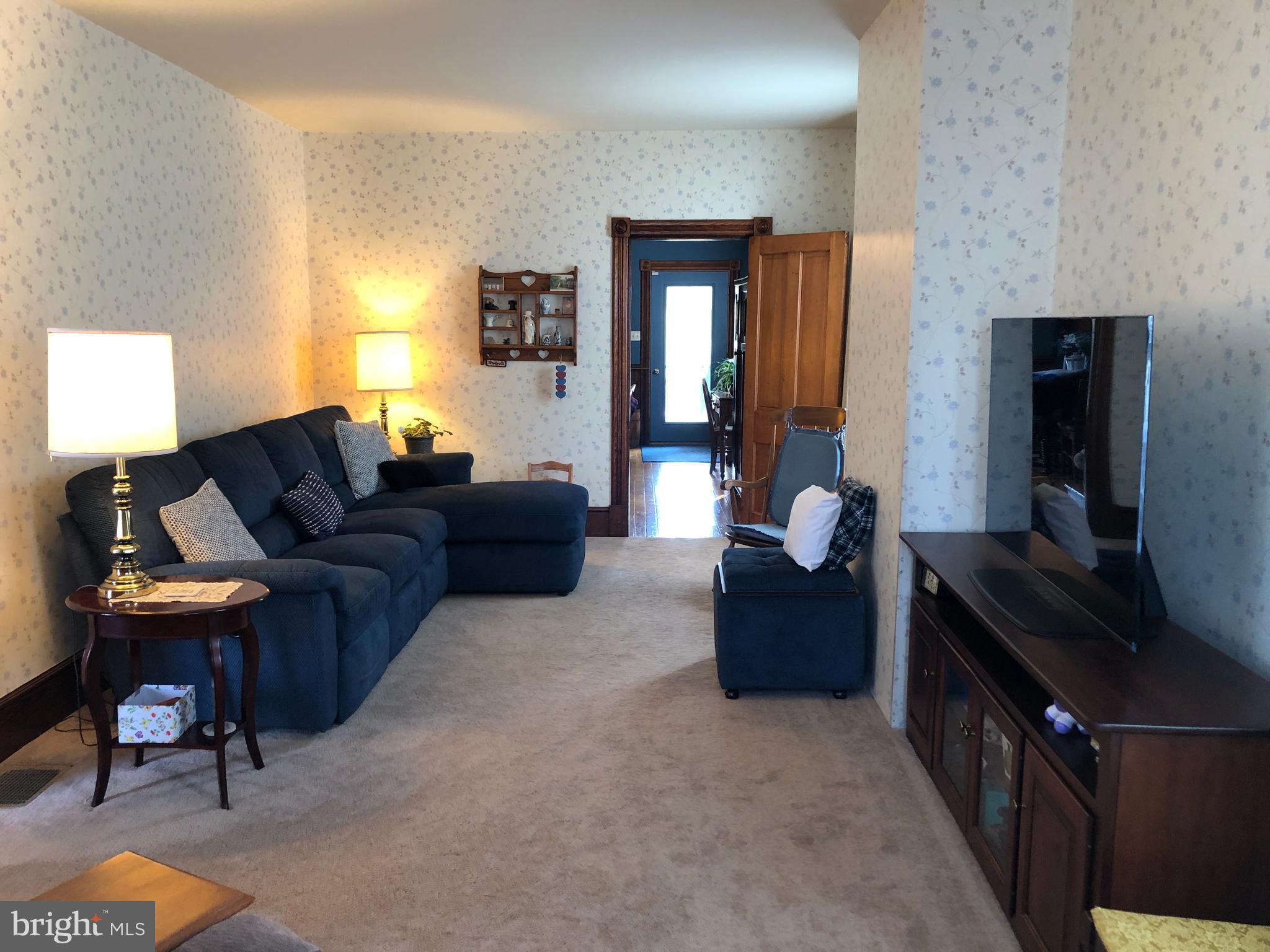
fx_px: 1027
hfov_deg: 63.4
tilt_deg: -10.9
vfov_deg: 49.7
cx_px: 635
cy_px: 476
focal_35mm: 28
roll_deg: -1.3
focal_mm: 3.99
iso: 40
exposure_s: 1/17
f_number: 1.8
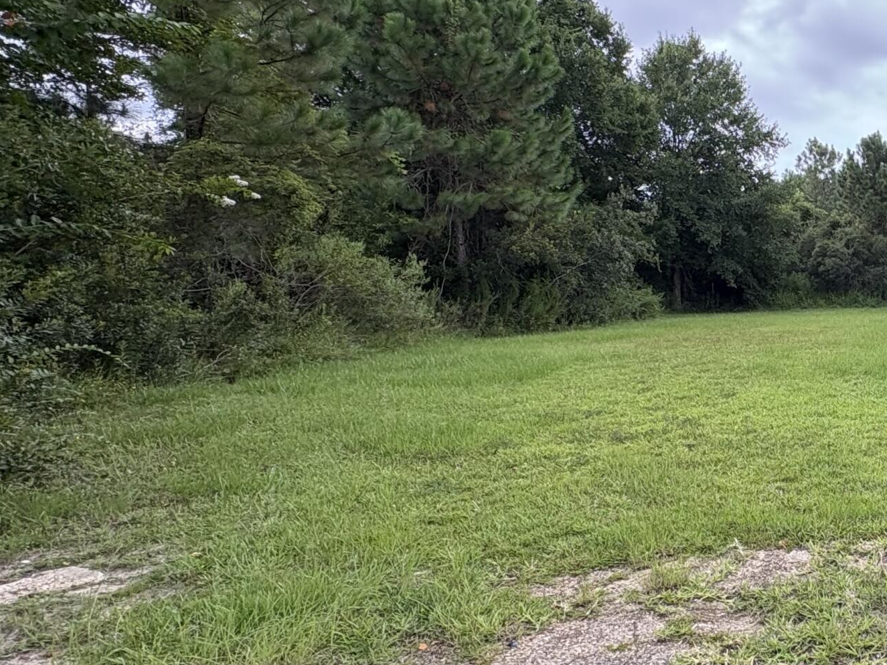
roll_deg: +1.6
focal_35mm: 33
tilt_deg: -3.5
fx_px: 846
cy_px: 334
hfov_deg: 45.6
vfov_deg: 43.0
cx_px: 907
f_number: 2.2
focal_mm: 2.22
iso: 64
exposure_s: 1/214
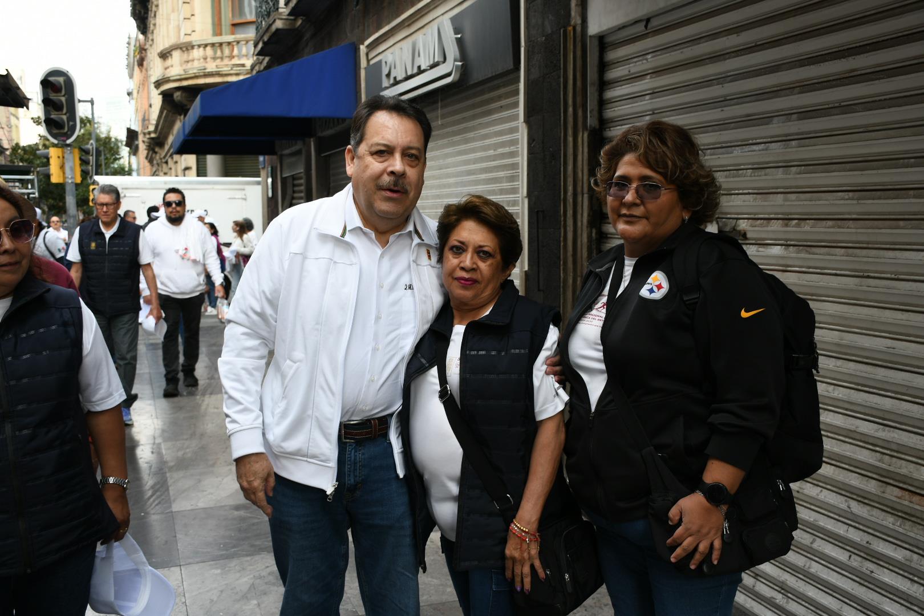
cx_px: 462
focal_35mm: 36
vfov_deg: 36.9
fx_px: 924
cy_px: 308
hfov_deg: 53.1
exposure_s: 1/100
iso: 160
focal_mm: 24
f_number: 5.6
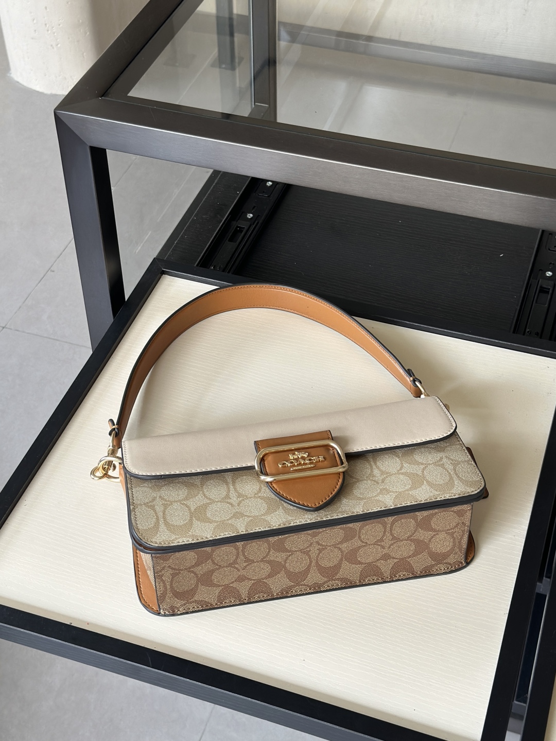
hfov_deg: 30.3
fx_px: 1028
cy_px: 370
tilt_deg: -44.1
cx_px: 278
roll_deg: +1.6
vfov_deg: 39.7
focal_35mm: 48
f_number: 1.78
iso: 100
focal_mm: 6.86
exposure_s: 1/121
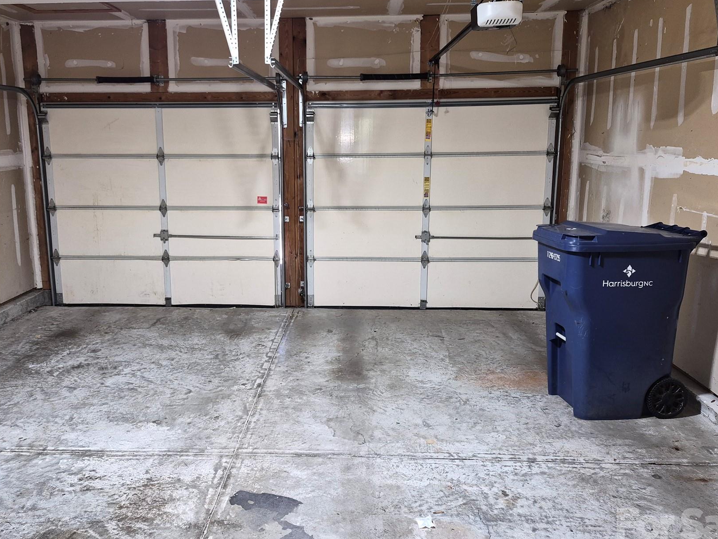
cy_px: 255
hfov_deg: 61.4
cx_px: 305
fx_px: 602
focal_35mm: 29
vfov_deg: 48.2
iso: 160
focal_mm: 5.4
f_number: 1.8
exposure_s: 1/24
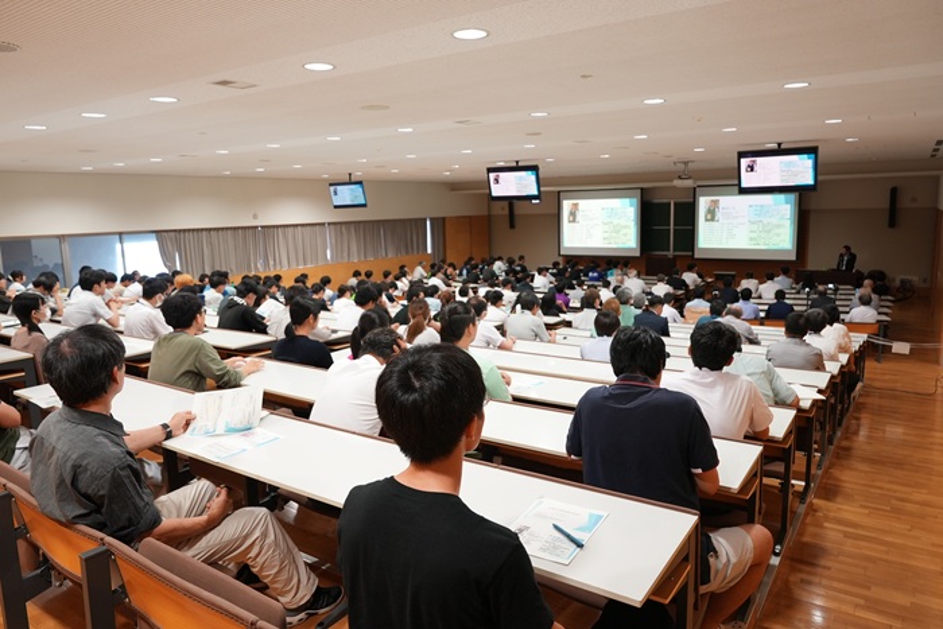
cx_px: 472
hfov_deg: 73.7
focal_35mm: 24
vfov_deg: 53.2
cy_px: 314
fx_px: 629
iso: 1250
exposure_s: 1/30
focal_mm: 24
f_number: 5
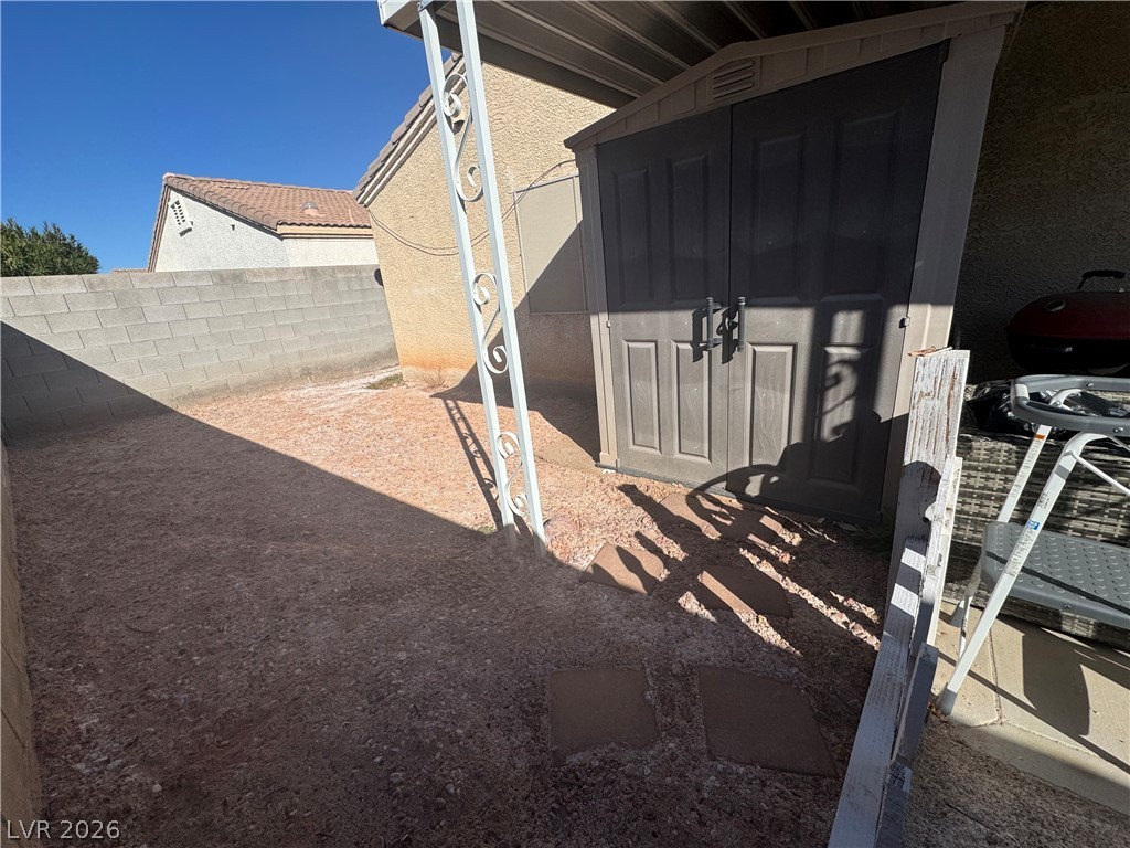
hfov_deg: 102.1
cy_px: 424
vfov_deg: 85.7
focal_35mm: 14
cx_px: 565
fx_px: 457
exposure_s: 1/4132
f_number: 2.2
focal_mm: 2.22
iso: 50
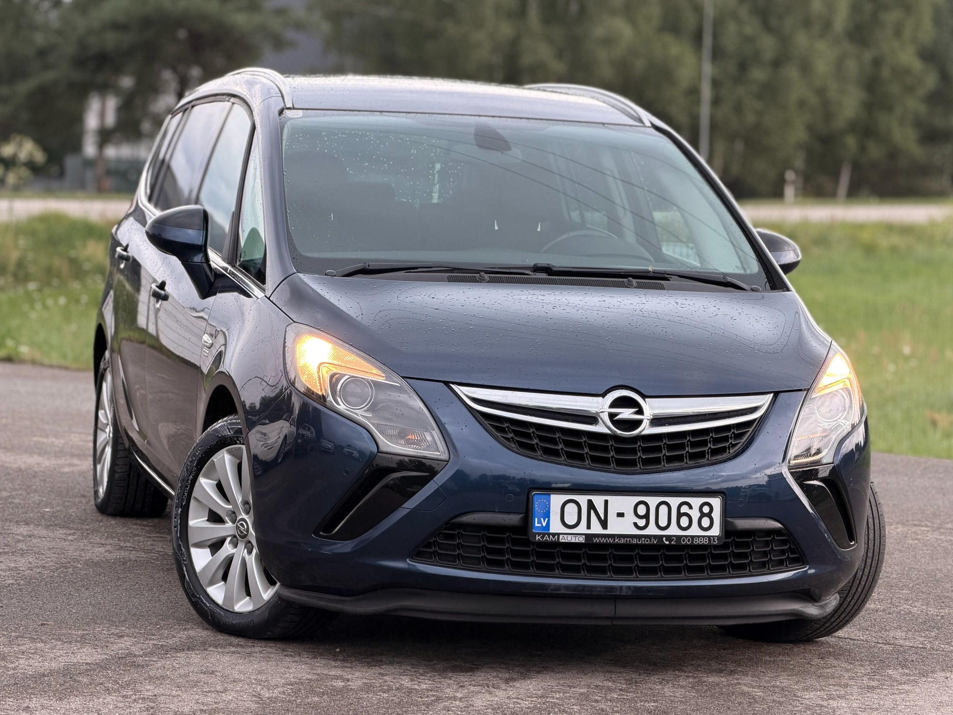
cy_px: 358
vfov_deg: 14.8
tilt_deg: -4.5
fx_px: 2753
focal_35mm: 100
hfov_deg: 19.6
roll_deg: +0.6
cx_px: 476
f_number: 2.8
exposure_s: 1/121
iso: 125
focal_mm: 16.89
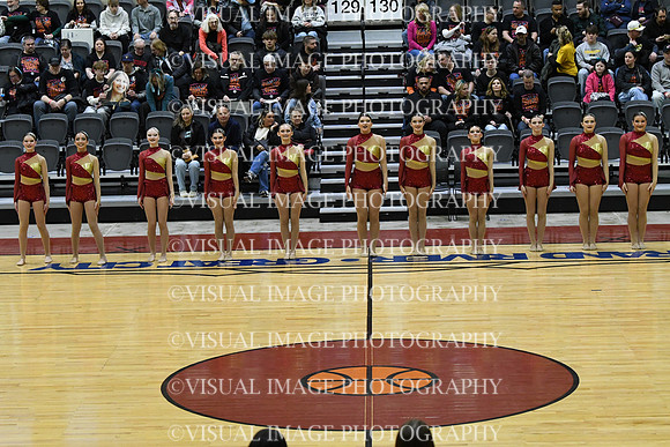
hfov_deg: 19.5
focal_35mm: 105
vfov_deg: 13.0
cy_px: 224
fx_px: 1955
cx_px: 335
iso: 5000
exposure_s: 1/500
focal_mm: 70
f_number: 4
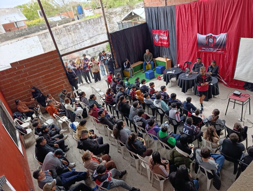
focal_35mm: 23
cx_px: 126
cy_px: 96
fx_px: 168
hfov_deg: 73.9
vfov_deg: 59.0
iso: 1160
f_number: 1.65
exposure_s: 1/100
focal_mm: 6.11
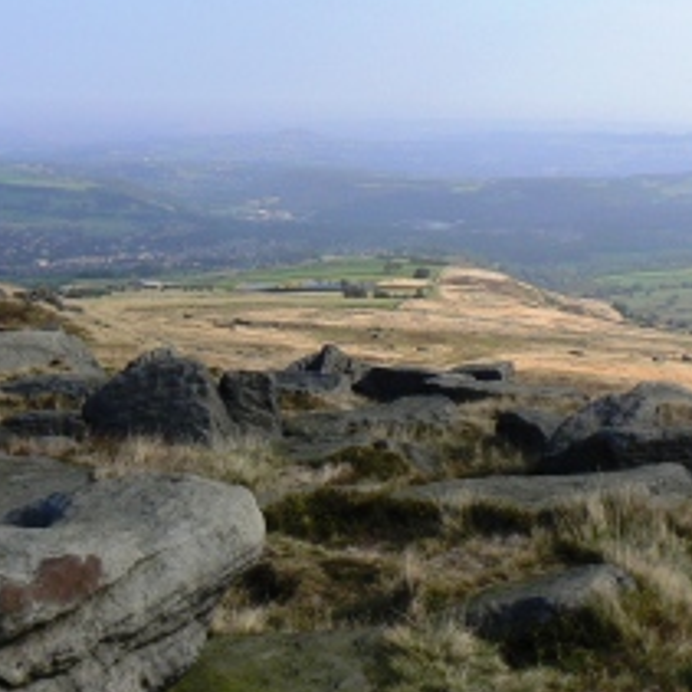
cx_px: 184
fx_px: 1470
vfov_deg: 26.2
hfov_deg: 26.2
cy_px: 190
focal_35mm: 65
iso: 80
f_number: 5
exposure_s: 1/800
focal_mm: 6
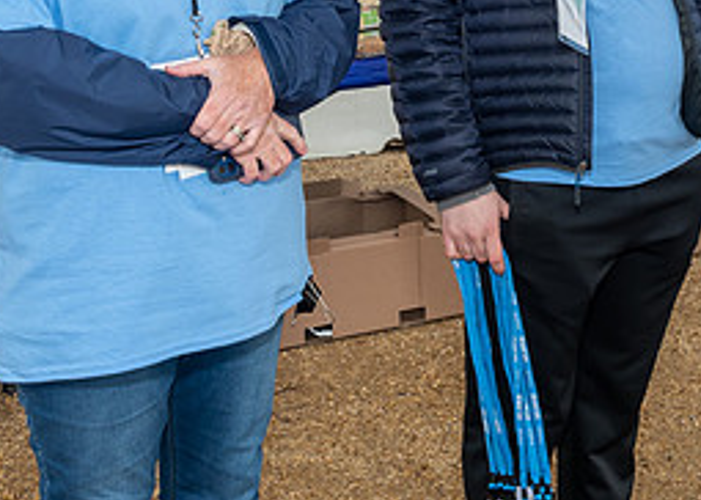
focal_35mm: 75
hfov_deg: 25.8
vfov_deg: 18.2
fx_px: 1493
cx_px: 597
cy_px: -74
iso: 320
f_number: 7.1
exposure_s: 1/250
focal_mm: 18
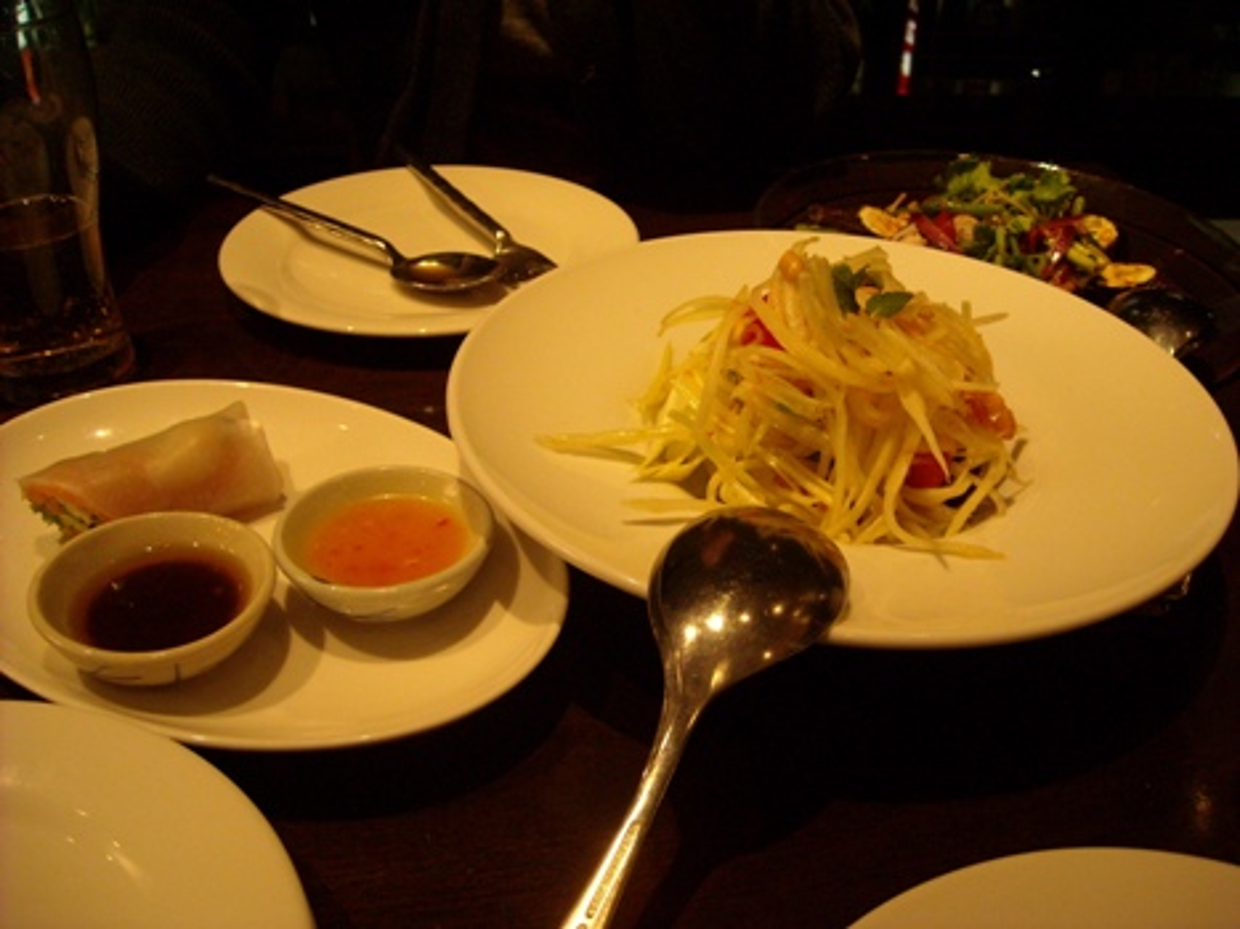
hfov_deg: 52.6
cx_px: 620
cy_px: 464
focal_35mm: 35
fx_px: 1253
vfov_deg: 40.7
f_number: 2.8
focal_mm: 5.7
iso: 295
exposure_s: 1/60
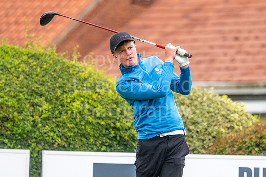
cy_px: 97
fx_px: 3719
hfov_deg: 4.1
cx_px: 149
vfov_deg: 2.7
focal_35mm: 504
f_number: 4
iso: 500
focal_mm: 300
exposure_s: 1/1600
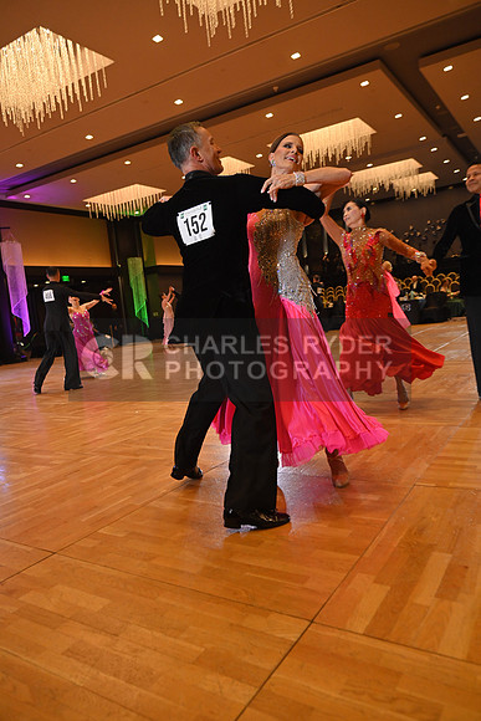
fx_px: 481
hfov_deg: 53.2
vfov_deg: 73.7
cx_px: 240
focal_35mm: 24
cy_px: 360
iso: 1250
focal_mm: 24
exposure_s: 1/400
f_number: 4
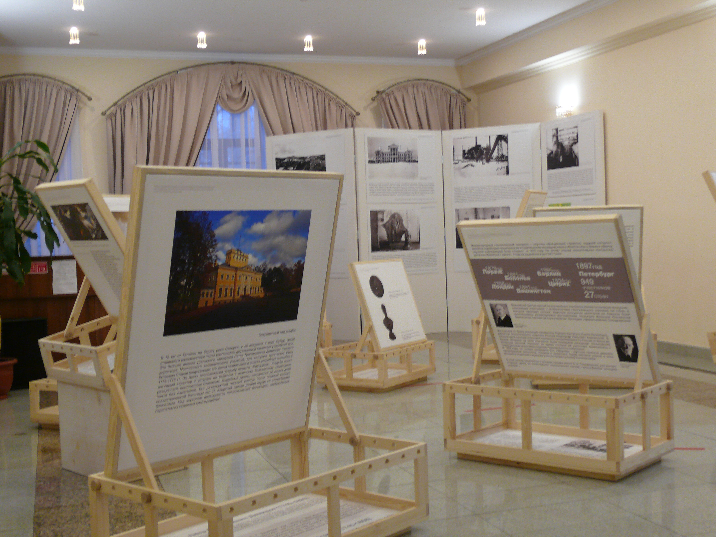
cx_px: 358
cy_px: 268
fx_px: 972
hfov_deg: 40.4
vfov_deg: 30.9
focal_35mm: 47
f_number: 3.2
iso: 200
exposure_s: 1/15
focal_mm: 9.9
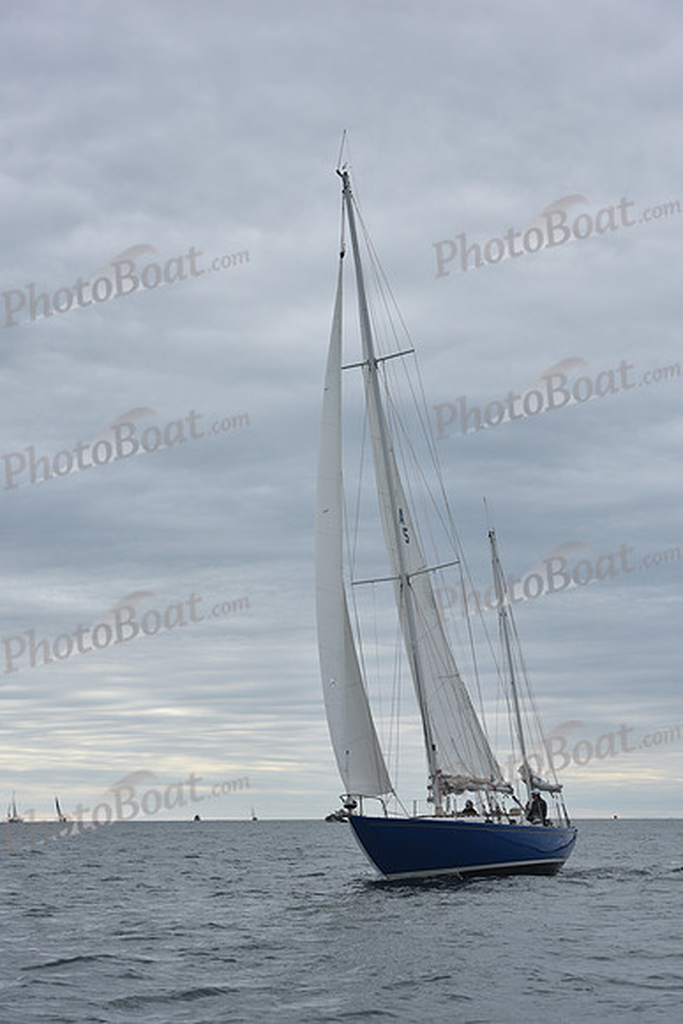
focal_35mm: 86
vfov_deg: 23.6
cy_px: 512
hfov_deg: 15.9
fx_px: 2446
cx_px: 342
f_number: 8
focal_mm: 86
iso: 400
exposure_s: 1/1000
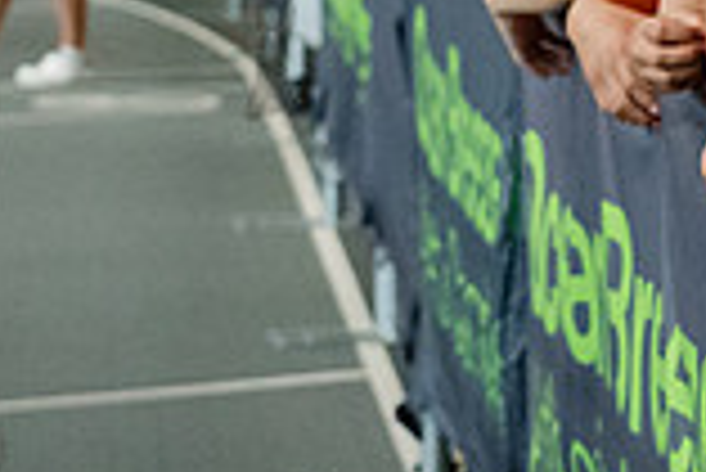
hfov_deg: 7.2
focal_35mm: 284
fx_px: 5575
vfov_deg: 4.8
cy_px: -182
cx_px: 778
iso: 6400
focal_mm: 70
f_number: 4.5
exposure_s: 1/640
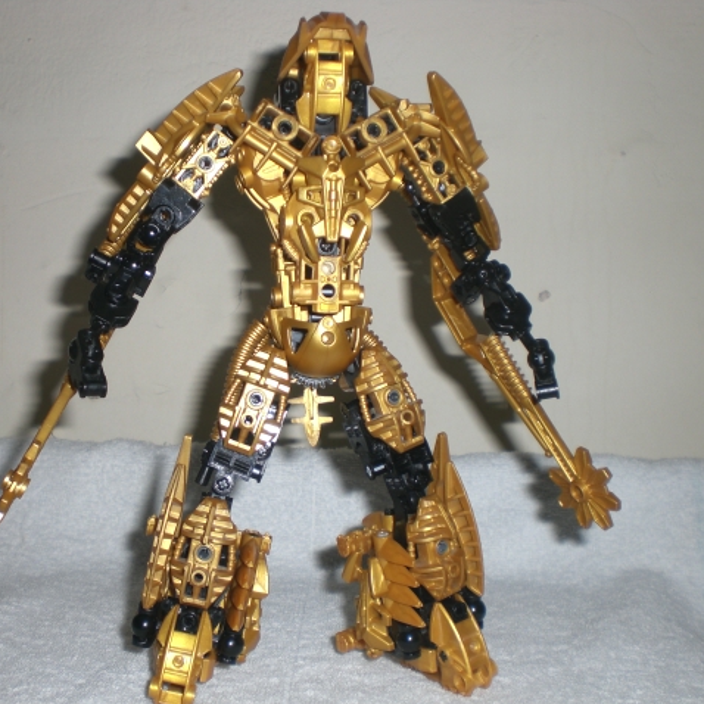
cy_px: 352
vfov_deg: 37.6
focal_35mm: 45
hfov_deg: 37.5
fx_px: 1035
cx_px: 295
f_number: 3.1
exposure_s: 1/60
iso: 50
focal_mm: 6.3
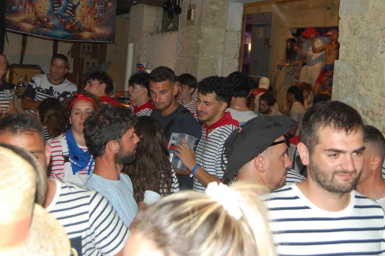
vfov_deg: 24.4
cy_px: 75
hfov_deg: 36.3
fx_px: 587
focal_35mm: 55
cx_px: 192
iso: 400
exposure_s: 1/60
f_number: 4
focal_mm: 24
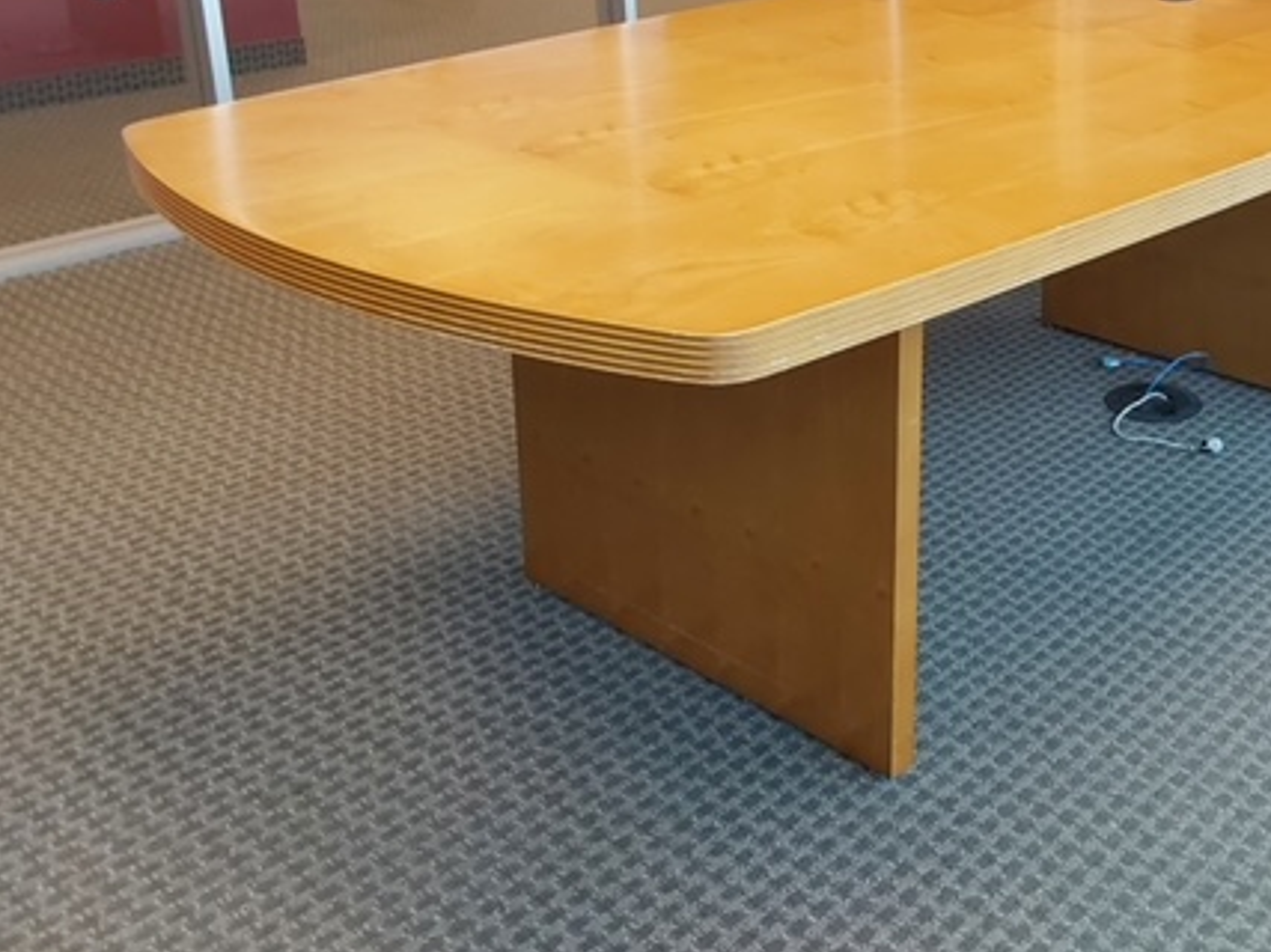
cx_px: 917
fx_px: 1542
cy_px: 271
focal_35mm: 42
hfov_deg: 43.7
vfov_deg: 33.8
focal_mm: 2.91
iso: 100
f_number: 1.9
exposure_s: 1/60
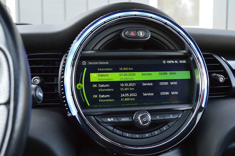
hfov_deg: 53.2
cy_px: 78
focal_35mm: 36
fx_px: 235
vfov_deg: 36.8
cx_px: 118
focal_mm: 24
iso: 800
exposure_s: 1/60
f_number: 5.6
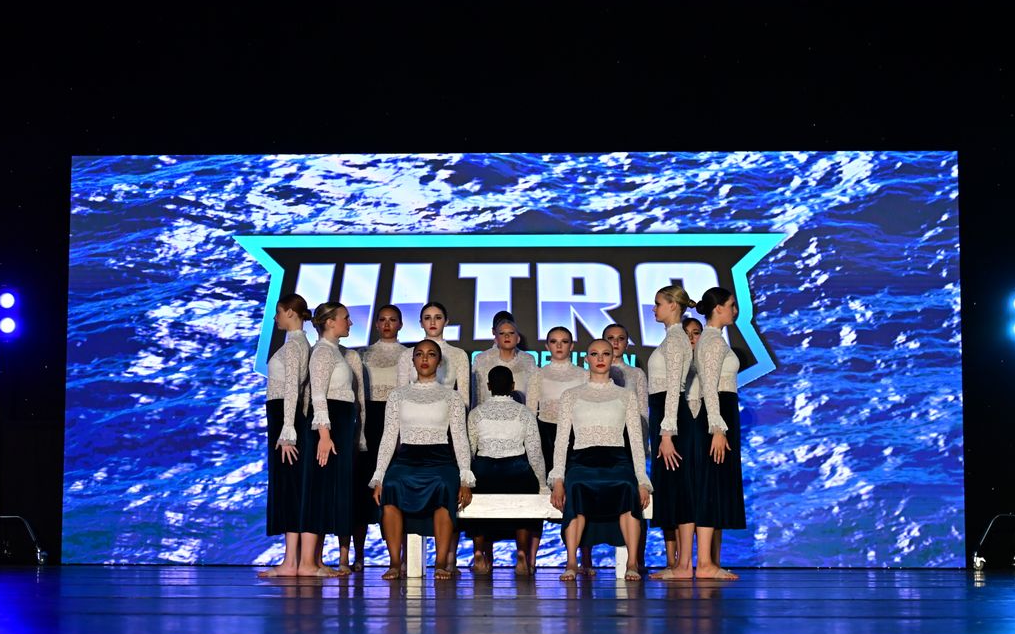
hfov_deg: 28.6
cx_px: 504
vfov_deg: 18.1
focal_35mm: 72
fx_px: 1991
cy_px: 332
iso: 4000
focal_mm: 70
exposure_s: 1/1000
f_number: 4
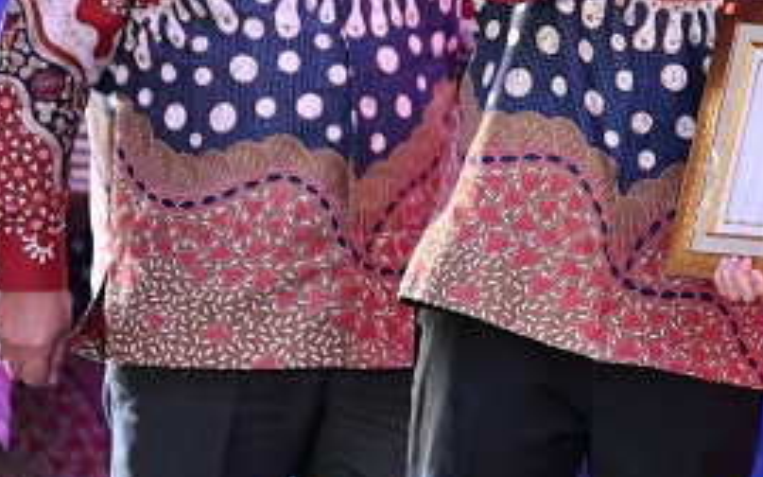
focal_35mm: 531
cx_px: 837
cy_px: 0
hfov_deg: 4.0
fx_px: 11039
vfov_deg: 2.5
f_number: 2.8
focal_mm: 200
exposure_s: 1/160
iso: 2500
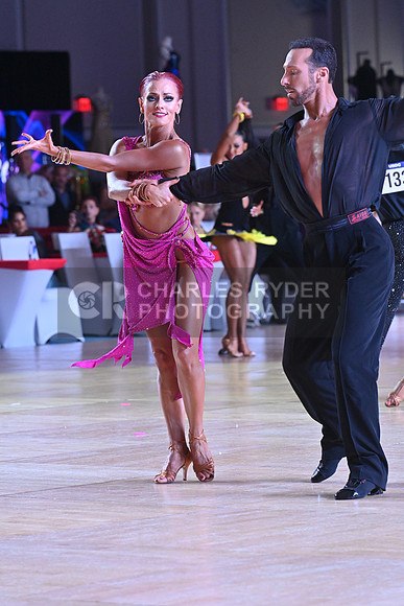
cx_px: 202
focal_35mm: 185
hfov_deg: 7.4
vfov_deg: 11.1
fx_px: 3112
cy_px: 303
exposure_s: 1/400
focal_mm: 185
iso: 4000
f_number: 7.1
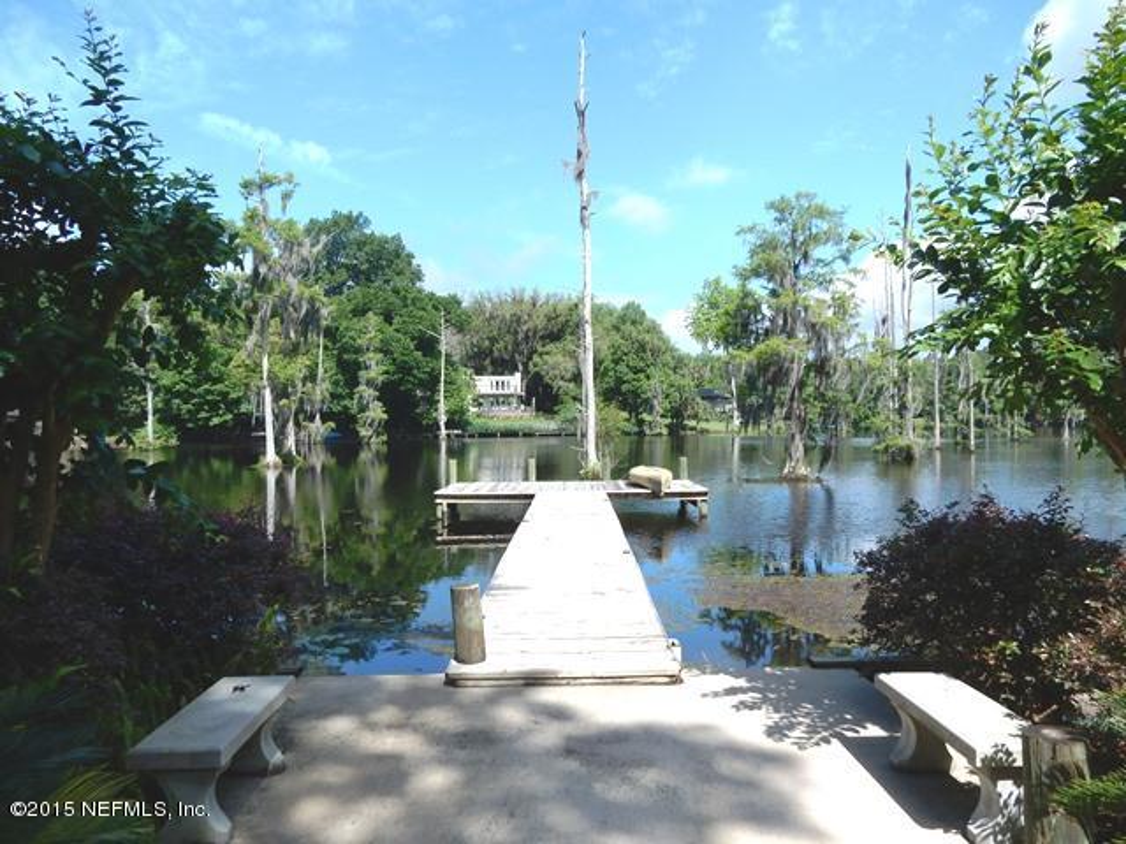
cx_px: 563
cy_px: 422
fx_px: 813
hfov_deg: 69.4
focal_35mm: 25
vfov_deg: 54.9
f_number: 3.7
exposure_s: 1/1000
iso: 125
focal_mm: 4.5
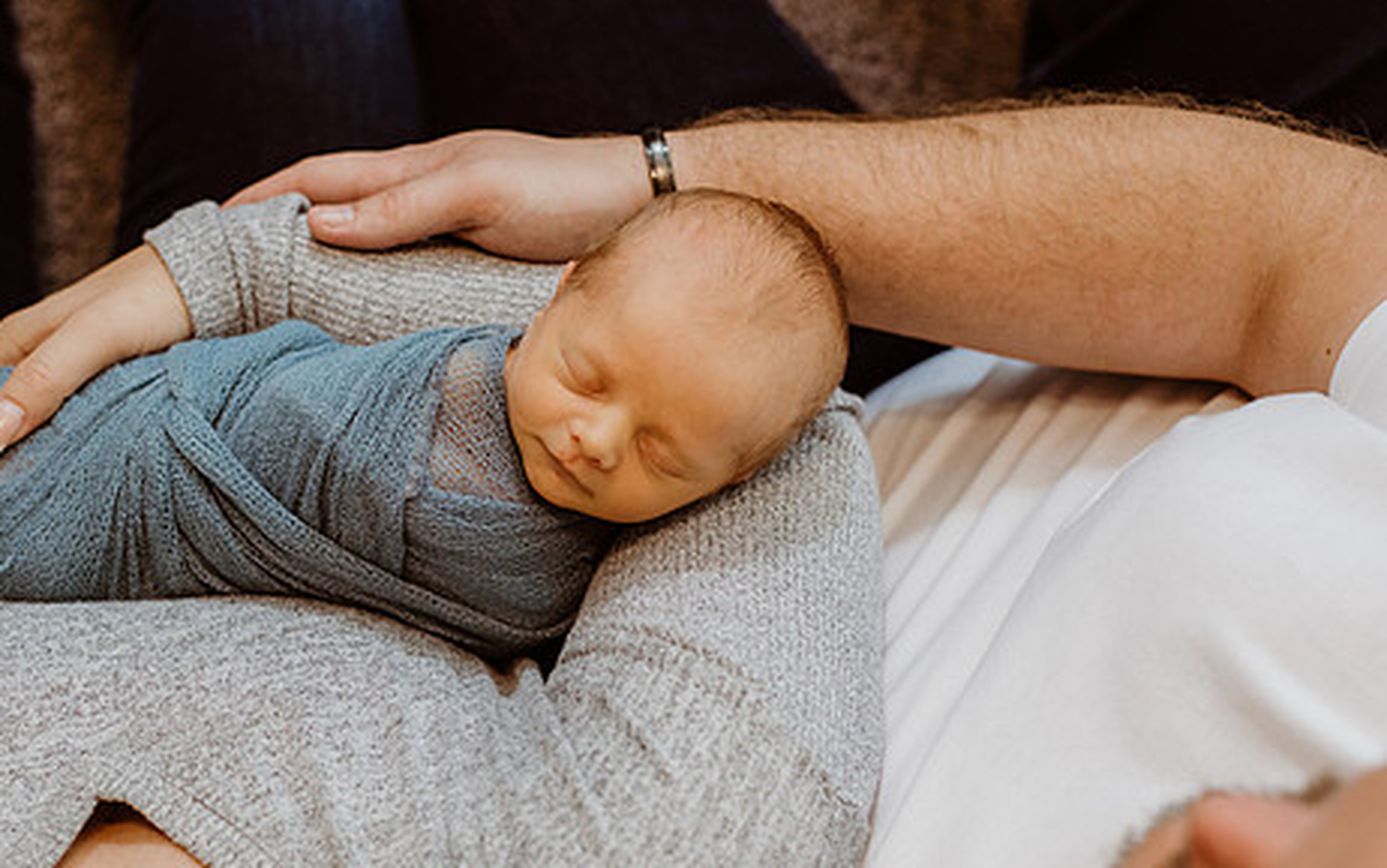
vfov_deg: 20.3
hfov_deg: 31.9
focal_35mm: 64
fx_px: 2420
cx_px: 537
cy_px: 512
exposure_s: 1/160
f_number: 3.2
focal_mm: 50
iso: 1000
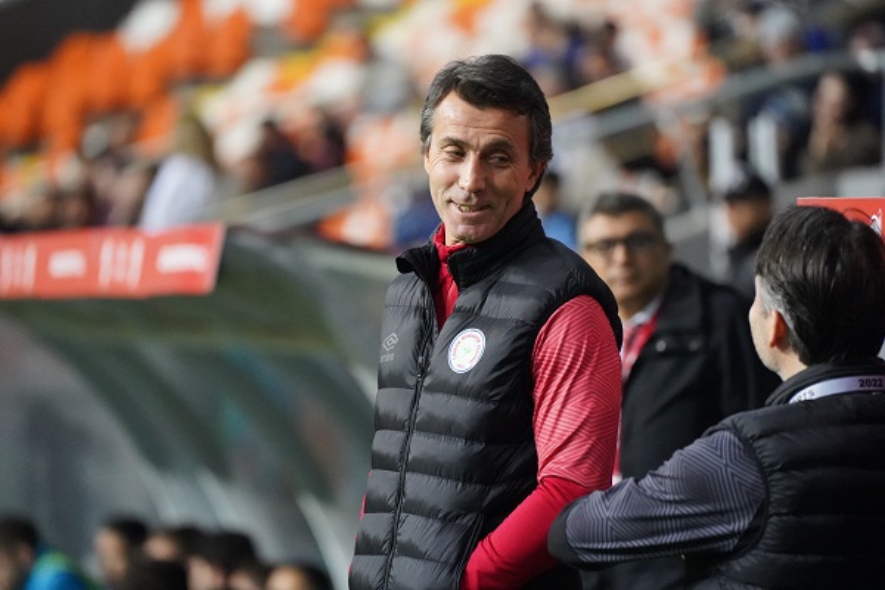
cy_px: 295
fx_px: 9833
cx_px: 442
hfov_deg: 5.2
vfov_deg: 3.4
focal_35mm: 400
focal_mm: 400
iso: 12800
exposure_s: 1/640
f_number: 5.6
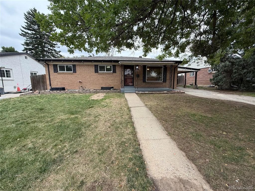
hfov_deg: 102.1
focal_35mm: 14
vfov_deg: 85.7
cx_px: 128
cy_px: 96
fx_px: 103
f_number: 2.2
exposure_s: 1/121
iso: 64
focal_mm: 2.22
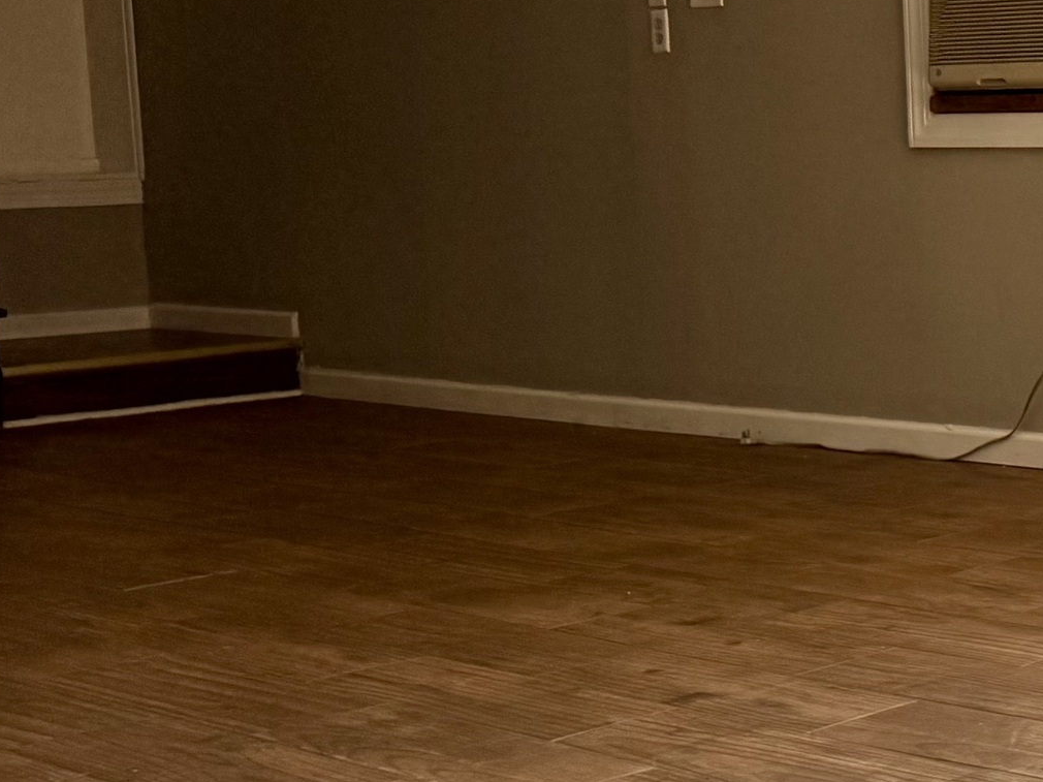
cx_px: 1509
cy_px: 356
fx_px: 2199
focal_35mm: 73
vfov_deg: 20.2
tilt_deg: -5.3
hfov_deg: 22.5
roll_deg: +1.1
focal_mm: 6.76
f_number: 1.78
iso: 80
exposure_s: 1/756
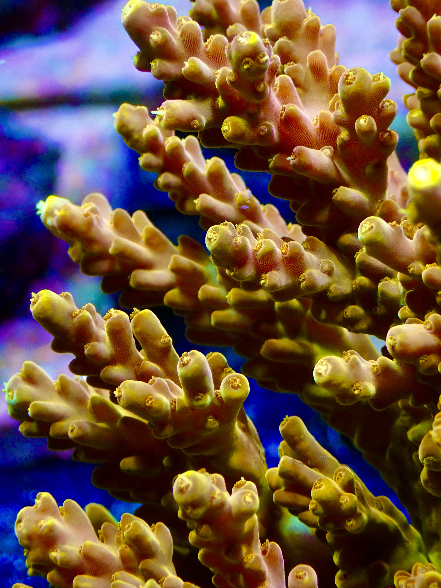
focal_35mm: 88
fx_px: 1495
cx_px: 220
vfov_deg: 22.3
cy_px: 294
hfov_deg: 16.8
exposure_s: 1/100
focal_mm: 15.66
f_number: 4.5
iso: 200
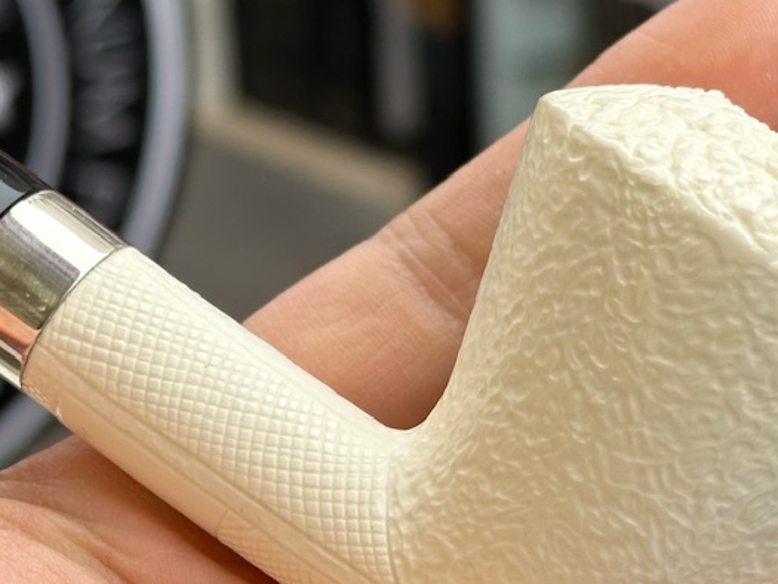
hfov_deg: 16.8
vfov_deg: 12.7
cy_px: 231
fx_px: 2630
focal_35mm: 117
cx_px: 296
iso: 50
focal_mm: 6.86
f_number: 1.78
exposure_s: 1/184
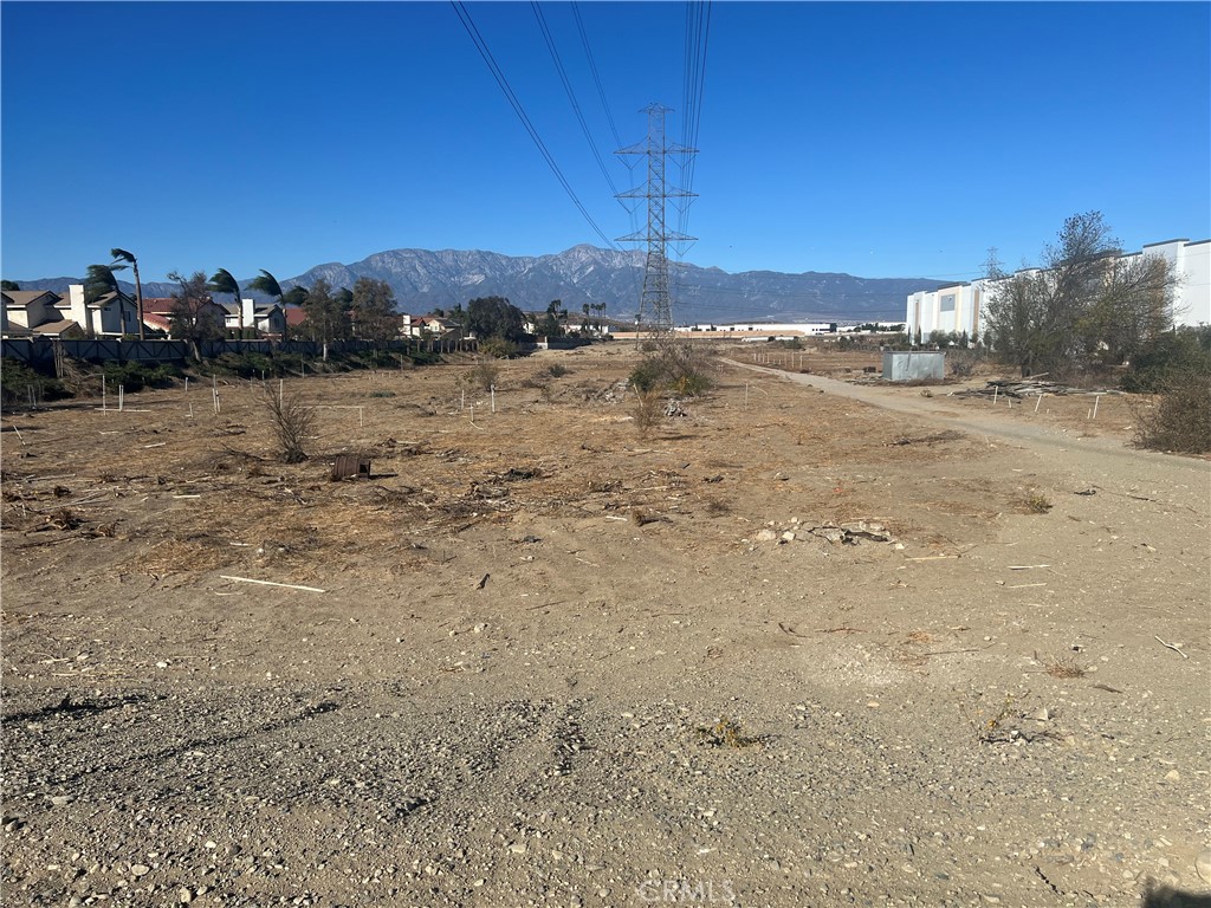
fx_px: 910
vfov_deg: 53.1
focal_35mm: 26
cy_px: 454
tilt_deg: -8.3
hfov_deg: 67.3
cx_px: 606
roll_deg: -1.1
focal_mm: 5.7
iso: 50
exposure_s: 1/6579
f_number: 1.5
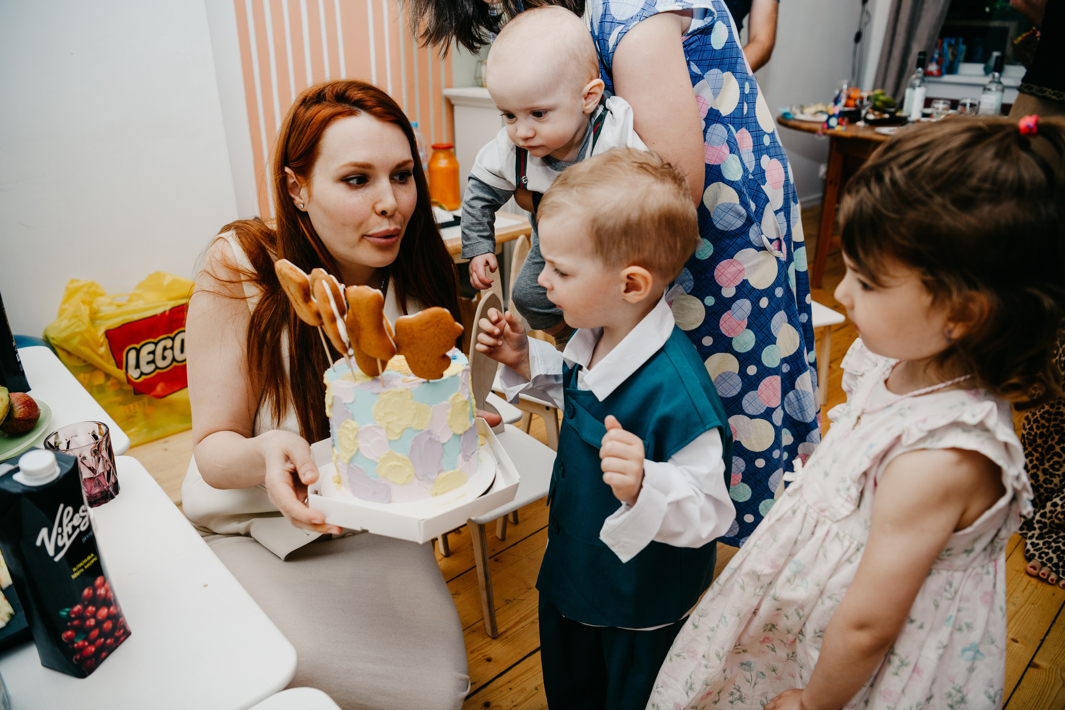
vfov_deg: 49.6
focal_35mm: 26
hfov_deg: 69.4
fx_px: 769
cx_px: 532
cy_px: 355
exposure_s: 1/160
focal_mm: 26
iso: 200
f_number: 3.5
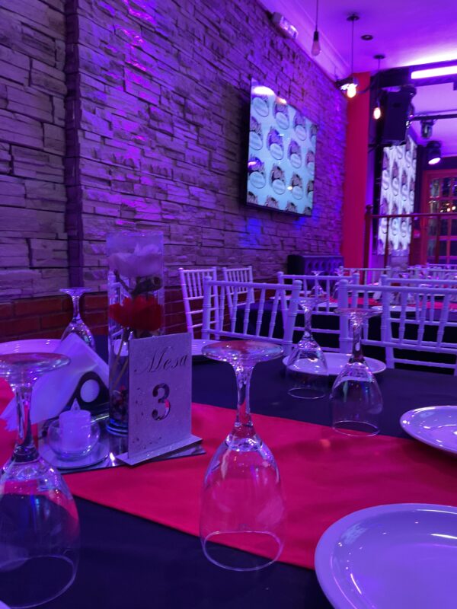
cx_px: 228
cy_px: 304
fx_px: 510
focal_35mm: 29
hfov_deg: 48.2
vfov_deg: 61.7
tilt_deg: -3.6
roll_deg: +1.0
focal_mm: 3
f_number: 1.8
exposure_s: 1/30
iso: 250
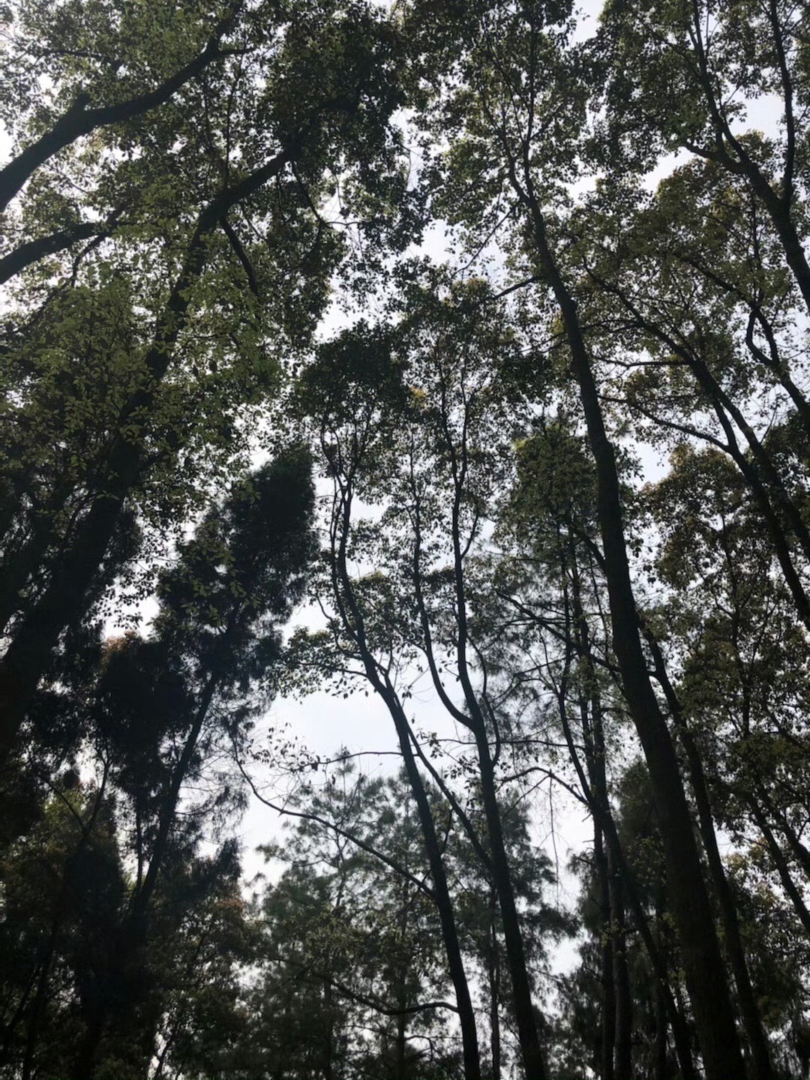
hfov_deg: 49.7
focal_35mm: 28
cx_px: 405
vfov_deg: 63.4
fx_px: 874
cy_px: 540
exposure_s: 1/1715
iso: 20
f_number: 1.8
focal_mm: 4
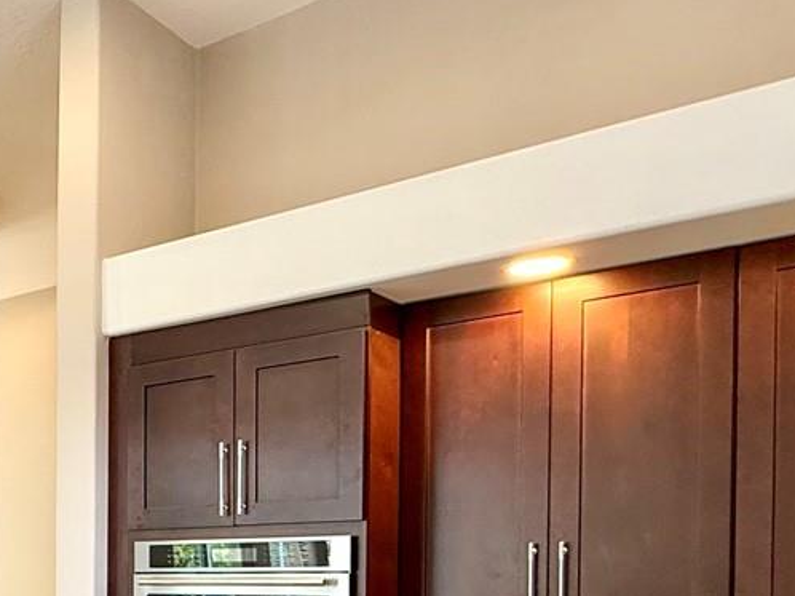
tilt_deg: +0.5
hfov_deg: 35.1
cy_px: 593
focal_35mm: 45
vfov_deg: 30.0
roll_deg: +0.0
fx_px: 1033
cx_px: -113
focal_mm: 2.22
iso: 200
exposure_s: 1/60
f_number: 2.2
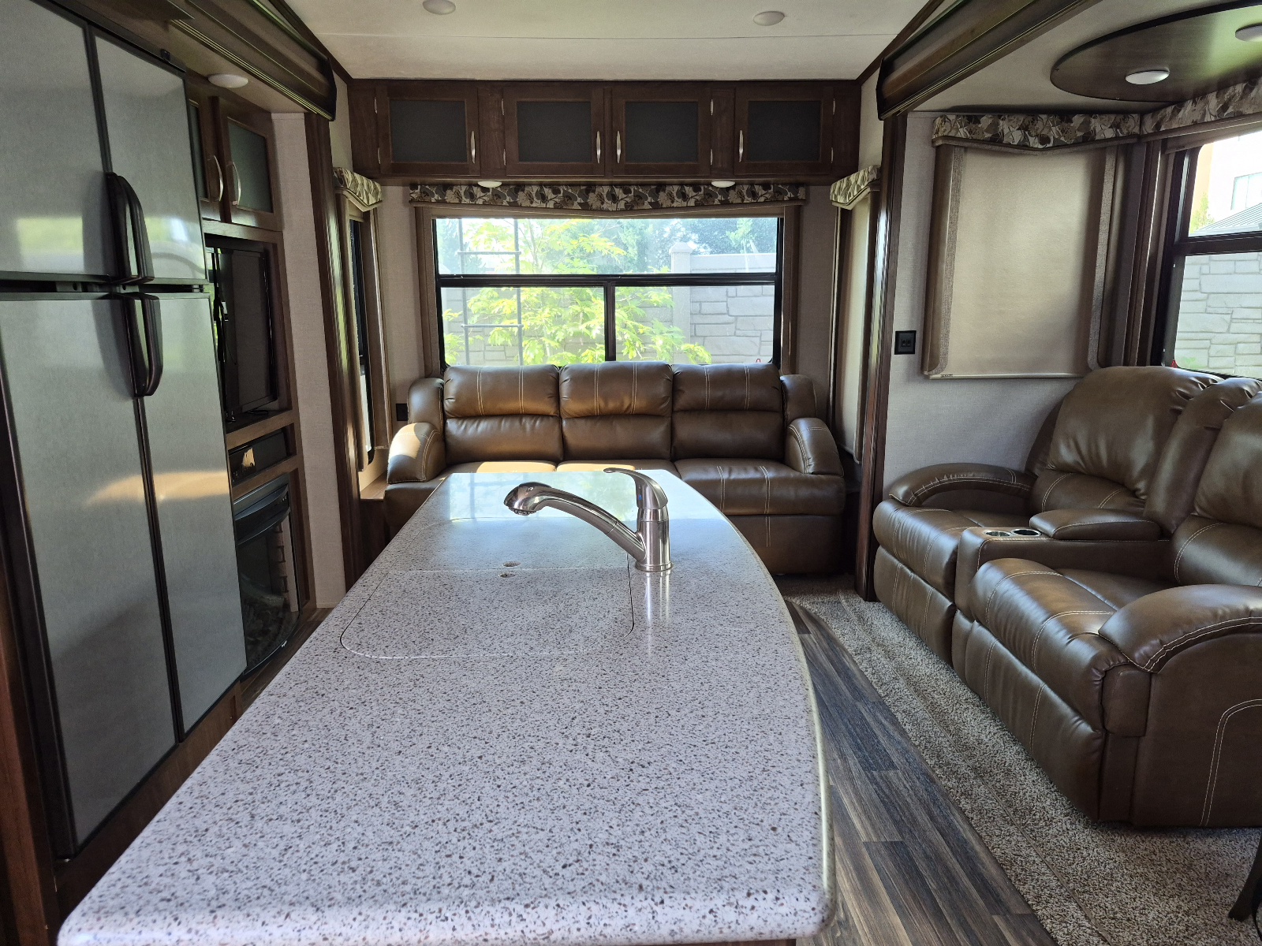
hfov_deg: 73.9
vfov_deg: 58.9
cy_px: 473
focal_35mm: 23
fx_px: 839
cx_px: 631
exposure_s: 1/120
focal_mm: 5.4
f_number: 1.8
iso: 250
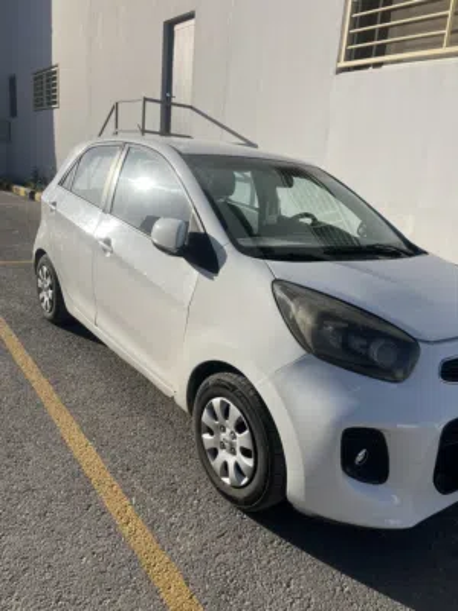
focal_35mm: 26
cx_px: 229
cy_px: 306
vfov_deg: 67.3
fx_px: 459
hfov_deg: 53.1
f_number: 1.6
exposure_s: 1/5319
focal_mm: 5.1
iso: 50
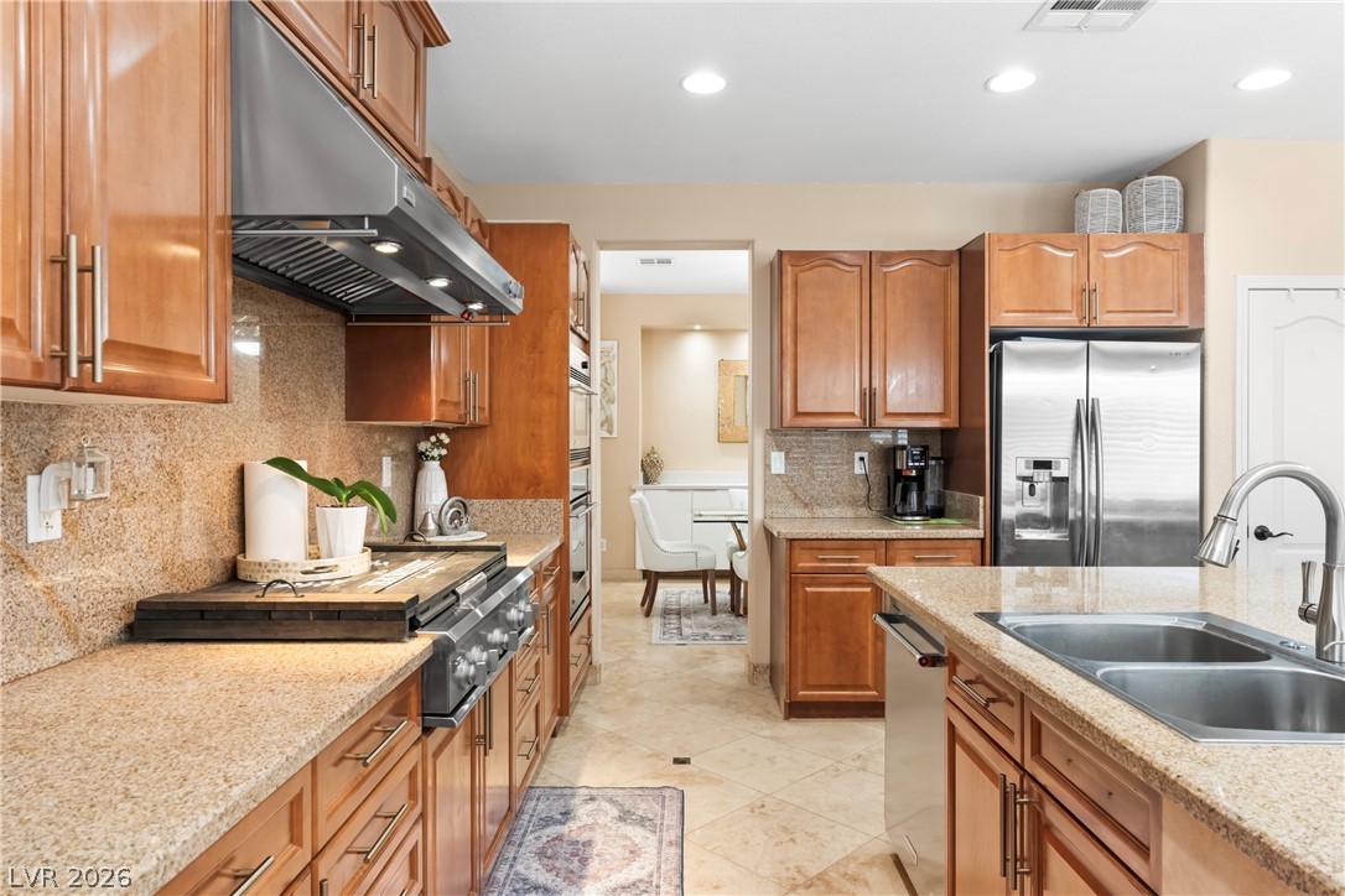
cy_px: 448
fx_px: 822
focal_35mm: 22
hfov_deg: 78.6
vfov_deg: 57.2
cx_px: 672
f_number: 8
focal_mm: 22
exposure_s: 1/8
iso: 400
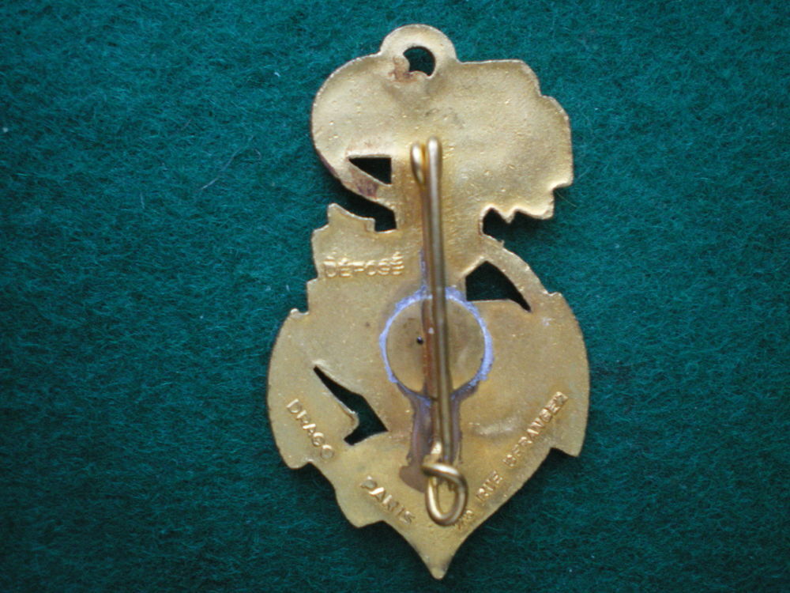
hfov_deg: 49.0
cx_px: 395
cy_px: 296
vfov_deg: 37.7
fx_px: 867
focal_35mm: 38
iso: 320
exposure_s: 1/50
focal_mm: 6.3
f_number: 3.1
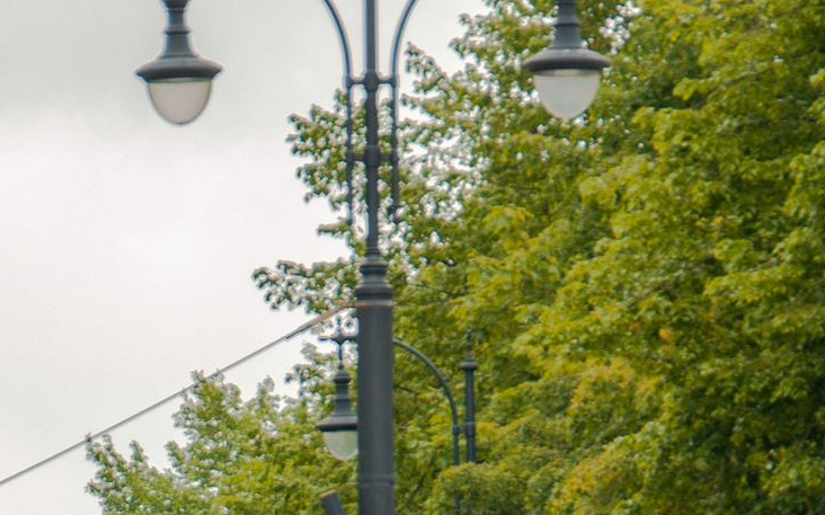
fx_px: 10362
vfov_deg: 2.8
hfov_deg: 4.6
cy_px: 959
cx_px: 235
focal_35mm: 461
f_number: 5.3
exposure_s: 1/200
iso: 100
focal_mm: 80
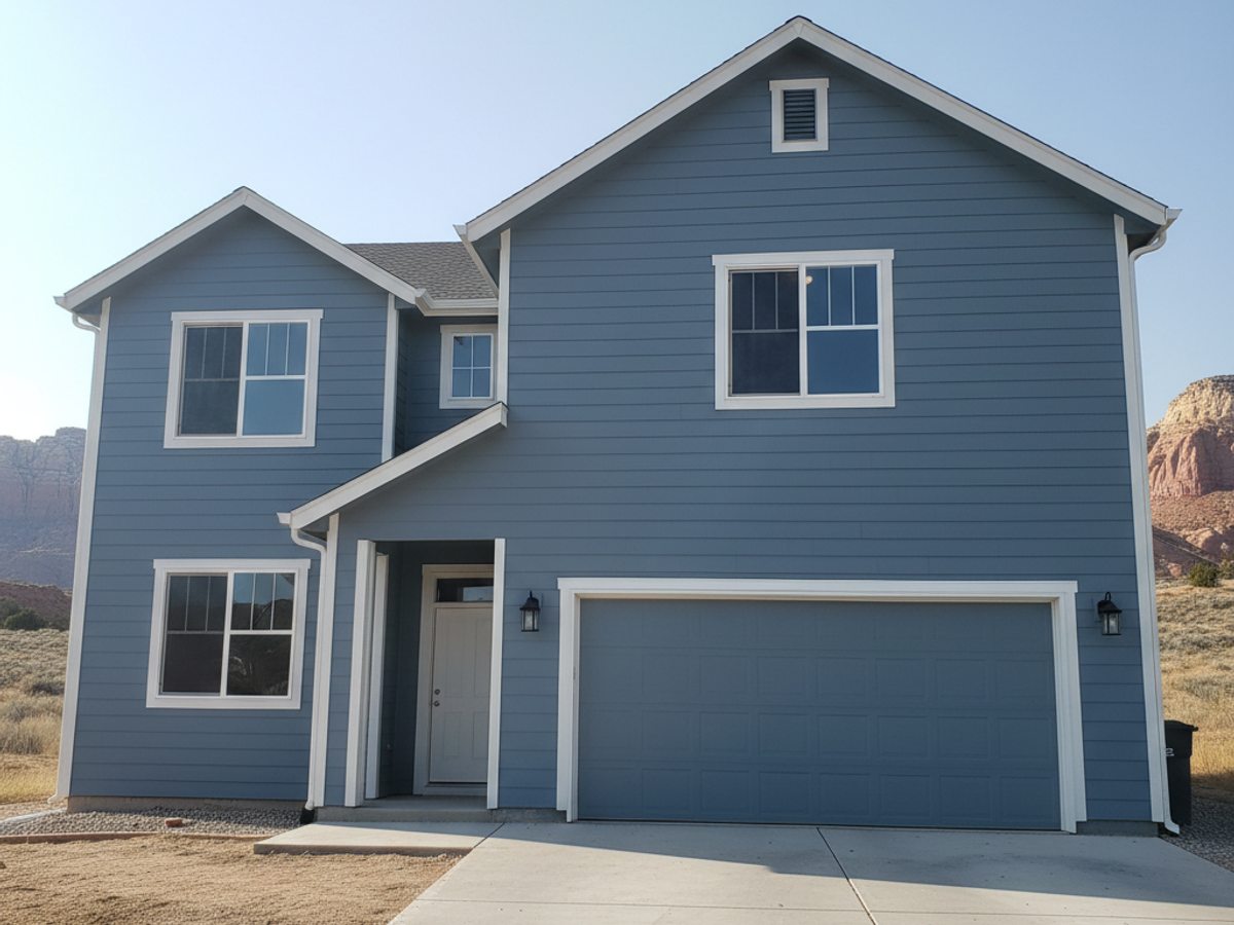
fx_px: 856
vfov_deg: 56.8
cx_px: 617
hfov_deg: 71.6
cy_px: 462
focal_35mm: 24
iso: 497
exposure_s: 1/1694
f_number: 1.68
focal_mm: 6.8
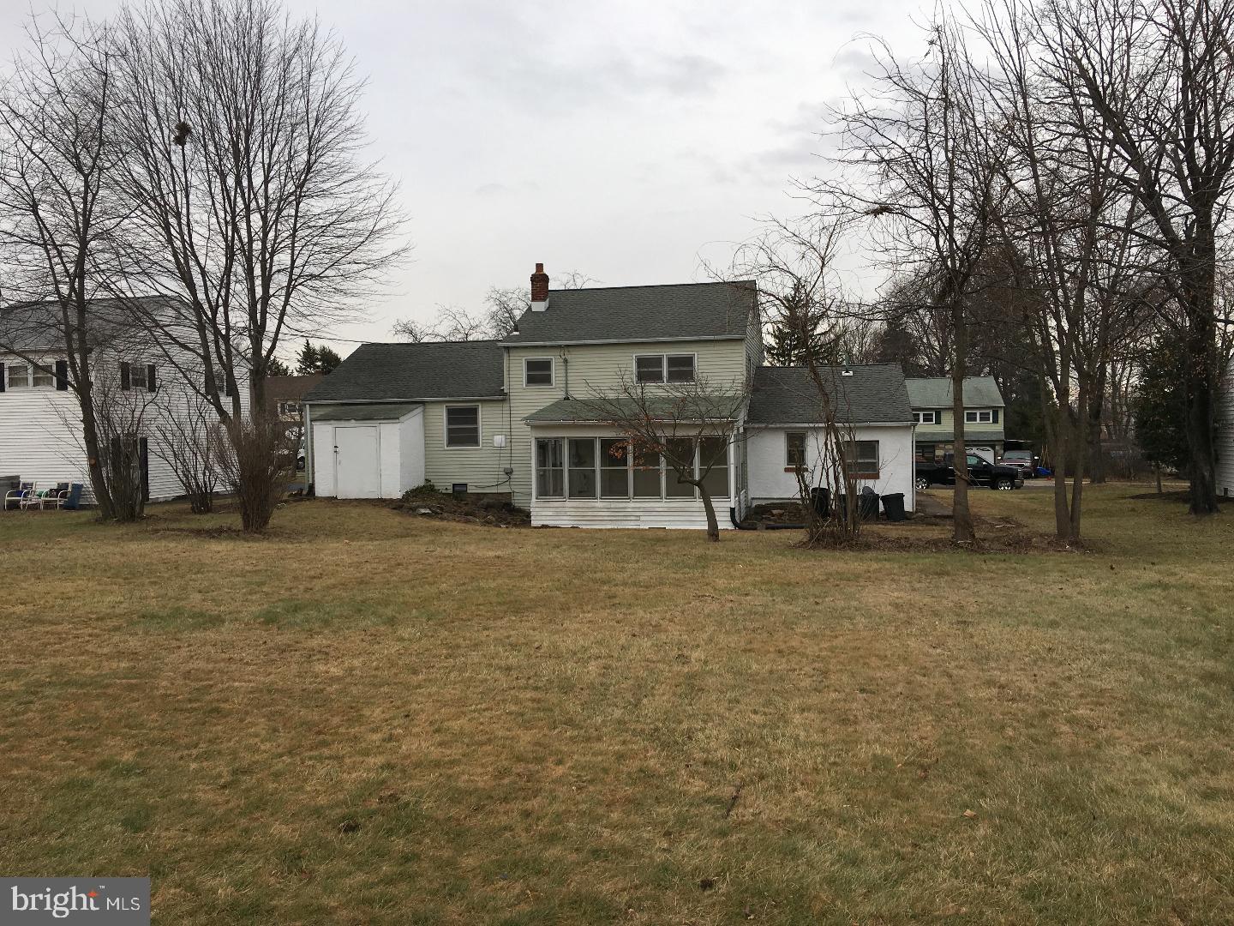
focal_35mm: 29
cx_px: 617
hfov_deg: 61.7
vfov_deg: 48.2
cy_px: 463
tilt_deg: -0.5
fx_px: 1034
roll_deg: +0.6
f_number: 2.2
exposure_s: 1/422
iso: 25
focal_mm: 4.15
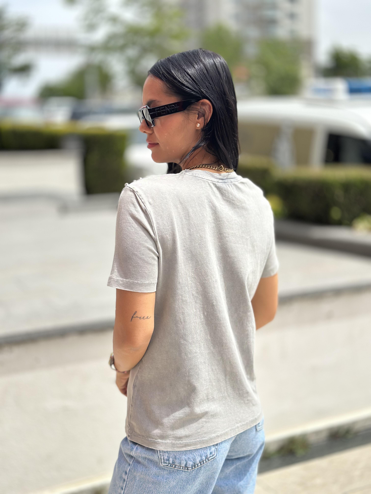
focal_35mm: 48
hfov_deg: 30.3
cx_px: 186
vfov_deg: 39.7
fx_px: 686
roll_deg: +1.4
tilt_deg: -9.7
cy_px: 247
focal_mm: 6.86
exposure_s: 1/5263
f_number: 1.78
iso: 100
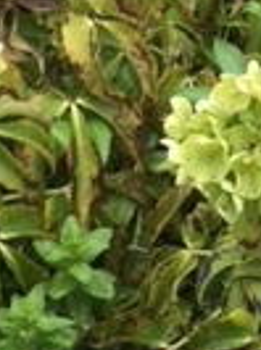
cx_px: 285
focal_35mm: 140
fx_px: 1414
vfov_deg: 12.7
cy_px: -305
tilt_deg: -17.8
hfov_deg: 10.4
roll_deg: -7.9
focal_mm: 4.15
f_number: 2.2
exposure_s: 1/100
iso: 40
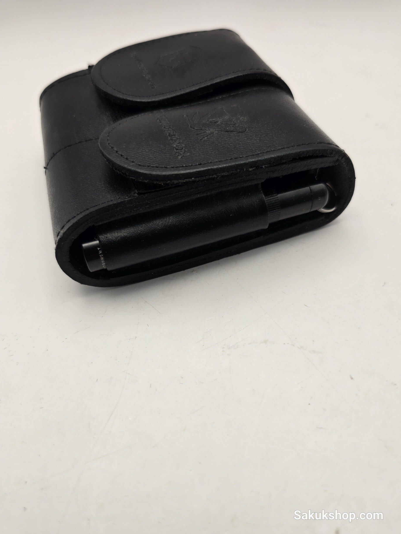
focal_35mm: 24
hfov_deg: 56.8
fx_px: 371
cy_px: 273
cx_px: 201
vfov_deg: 71.6
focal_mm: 6.3
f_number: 1.7
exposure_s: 1/100
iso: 20
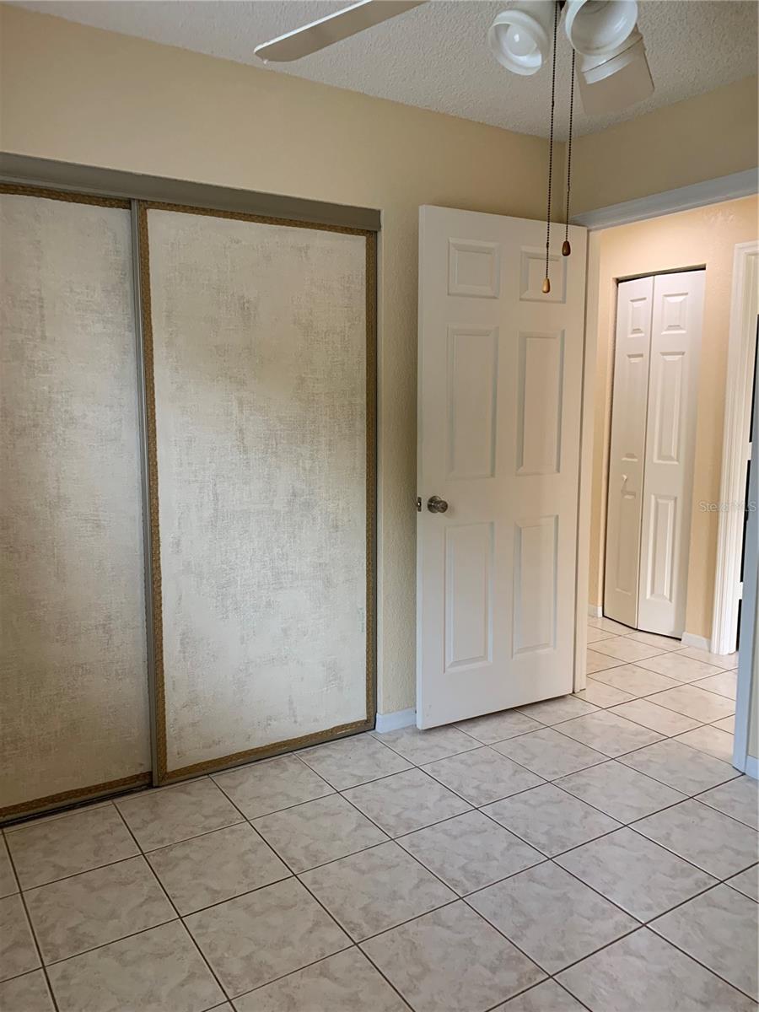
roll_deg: -0.8
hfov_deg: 53.1
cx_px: 380
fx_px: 760
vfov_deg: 67.3
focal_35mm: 26
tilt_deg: -6.0
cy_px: 506
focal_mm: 4.25
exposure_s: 1/60
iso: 200
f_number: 1.8
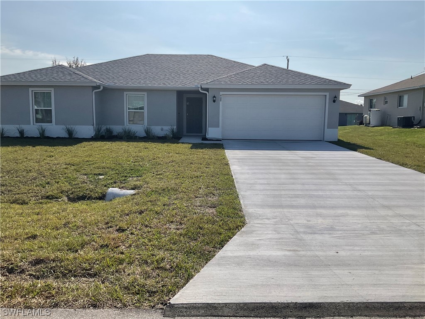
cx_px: 212
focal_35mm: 29
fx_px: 356
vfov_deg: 48.2
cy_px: 160
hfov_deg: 61.7
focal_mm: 3
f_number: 1.8
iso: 16
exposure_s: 1/4785
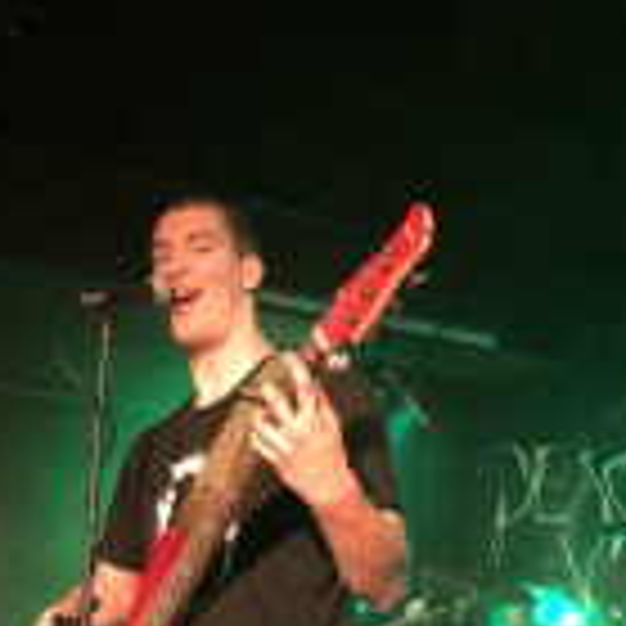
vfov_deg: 24.6
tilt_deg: -4.1
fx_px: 1289
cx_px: 68
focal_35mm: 63
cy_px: 761
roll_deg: -1.0
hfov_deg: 26.4
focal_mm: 4
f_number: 1.8
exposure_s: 1/8
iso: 100
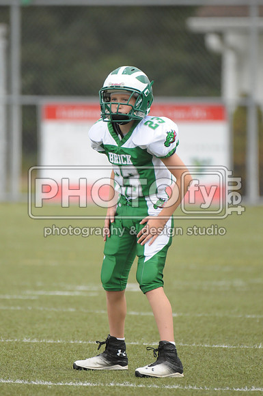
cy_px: 198
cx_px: 132
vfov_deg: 3.4
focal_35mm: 600
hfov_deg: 2.3
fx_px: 6594
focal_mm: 400
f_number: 4
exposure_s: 1/3200
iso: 1600
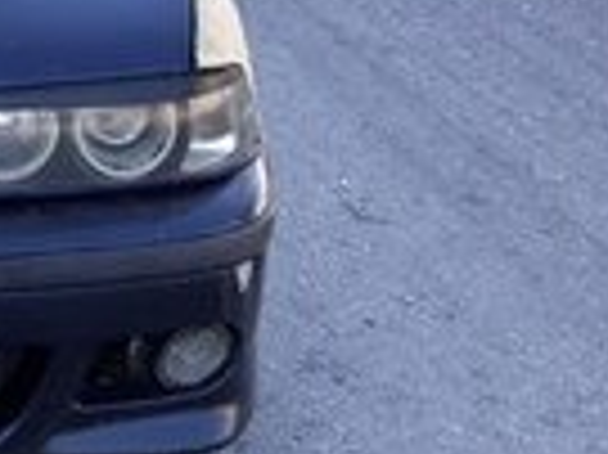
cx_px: -414
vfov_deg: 10.9
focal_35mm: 132
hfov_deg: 13.7
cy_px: -142
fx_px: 2316
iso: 40
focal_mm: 3.71
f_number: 1.7
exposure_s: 1/230
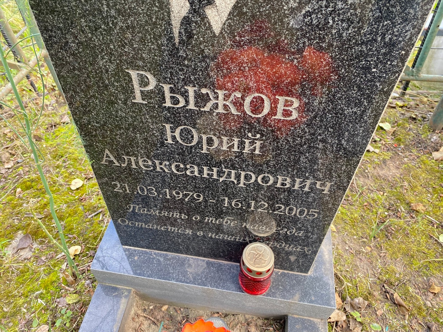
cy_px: 166
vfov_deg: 53.1
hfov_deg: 67.3
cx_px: 222
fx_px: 333
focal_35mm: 26
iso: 64
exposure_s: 1/122
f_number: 1.8
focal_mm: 4.25
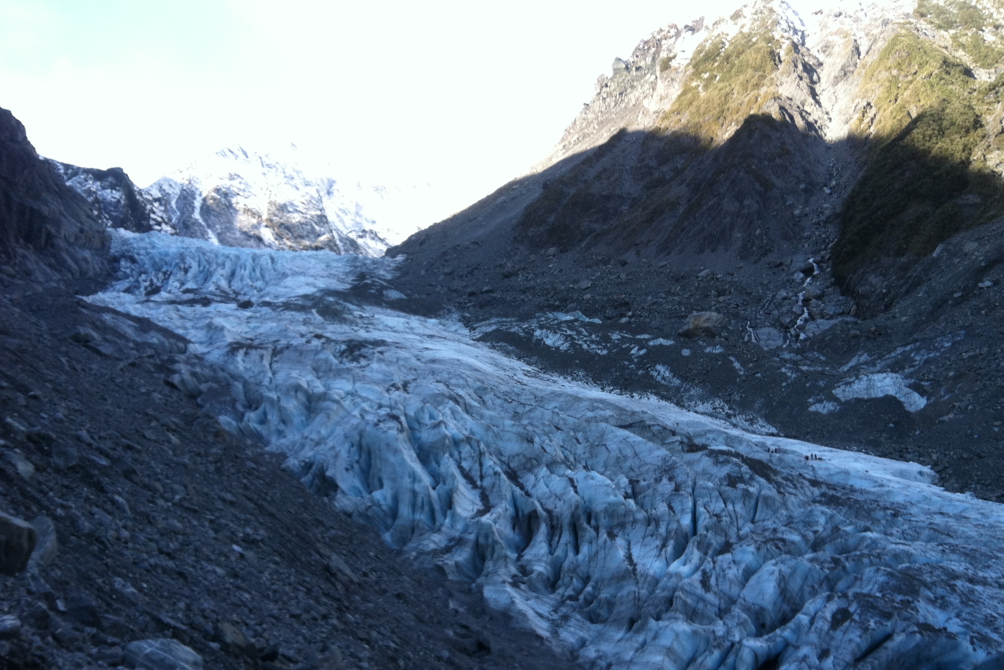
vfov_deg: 35.9
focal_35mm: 37
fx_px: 1032
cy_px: 379
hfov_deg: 51.9
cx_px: 494
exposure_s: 1/286
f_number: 2.8
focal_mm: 3.85
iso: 80
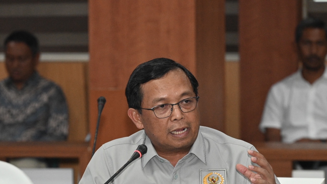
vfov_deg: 4.0
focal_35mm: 304
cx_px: 178
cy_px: 150
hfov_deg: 7.1
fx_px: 2635
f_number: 6.3
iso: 4000
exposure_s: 1/160
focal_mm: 200
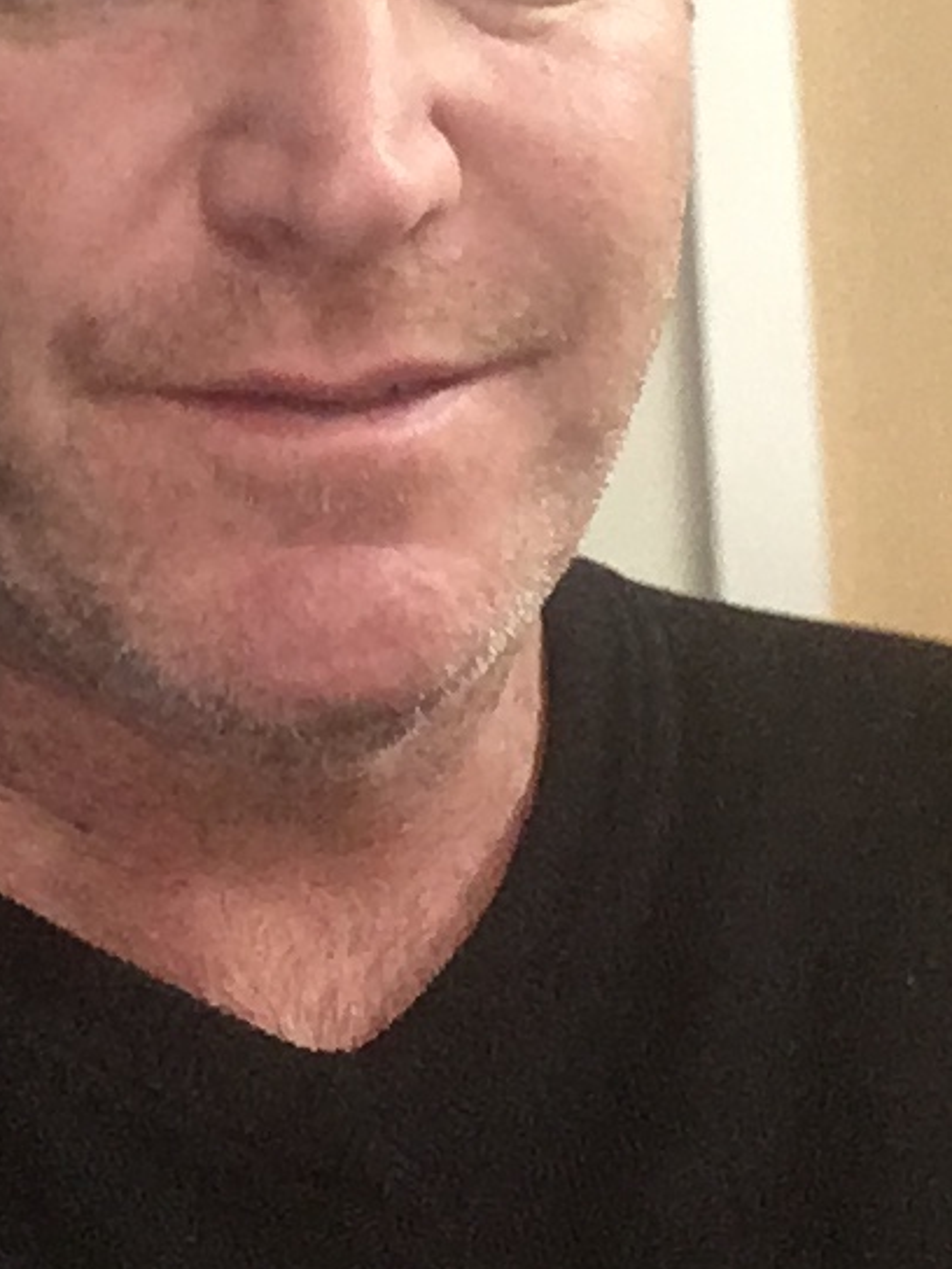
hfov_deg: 19.9
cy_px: 105
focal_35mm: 73
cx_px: 133
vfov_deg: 25.8
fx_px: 2677
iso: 320
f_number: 2.4
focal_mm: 2.15
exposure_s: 1/20
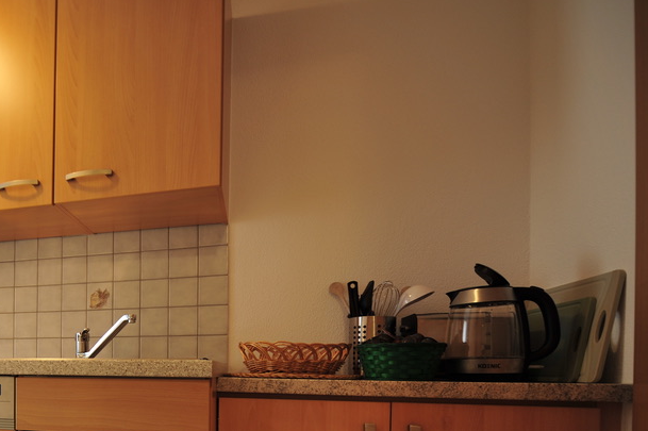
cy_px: 354
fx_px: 450
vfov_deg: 47.9
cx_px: 87
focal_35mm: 25
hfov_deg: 62.2
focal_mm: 14
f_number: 2.8
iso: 250
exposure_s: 1/20
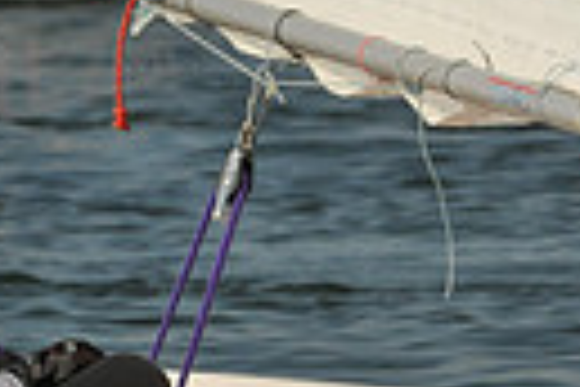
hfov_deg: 1.4
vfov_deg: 0.9
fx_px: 23843
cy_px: 295
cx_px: 409
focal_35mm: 1480
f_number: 11
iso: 200
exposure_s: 1/640
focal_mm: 220
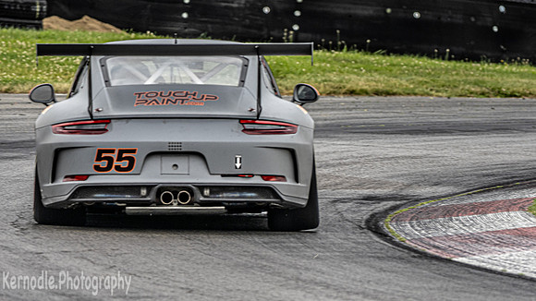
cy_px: 179
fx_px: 9304
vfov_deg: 1.9
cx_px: 268
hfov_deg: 3.3
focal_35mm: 655
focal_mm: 300
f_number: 4
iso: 320
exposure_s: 1/320
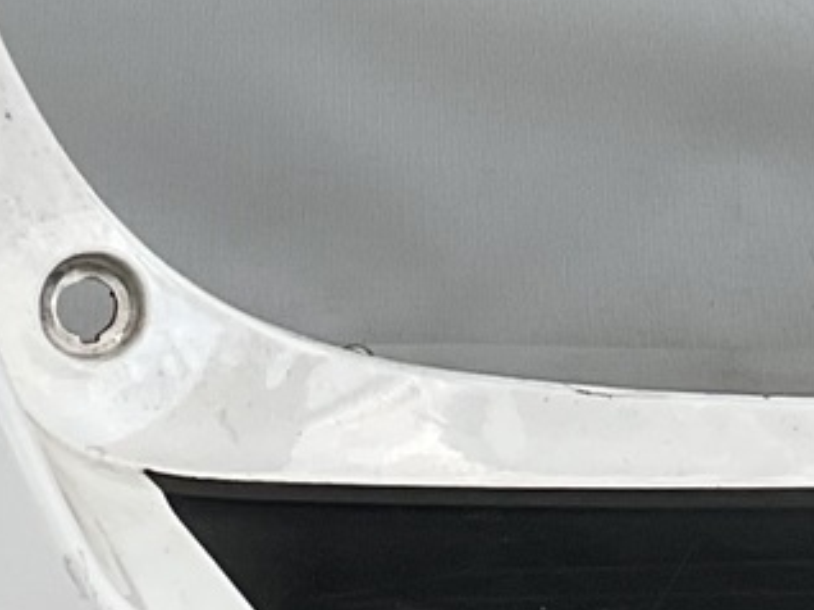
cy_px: 51
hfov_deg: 10.7
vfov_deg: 8.0
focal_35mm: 184
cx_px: 619
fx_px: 4324
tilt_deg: -8.7
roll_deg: -1.7
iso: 16
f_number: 1.8
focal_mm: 3
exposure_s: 1/394
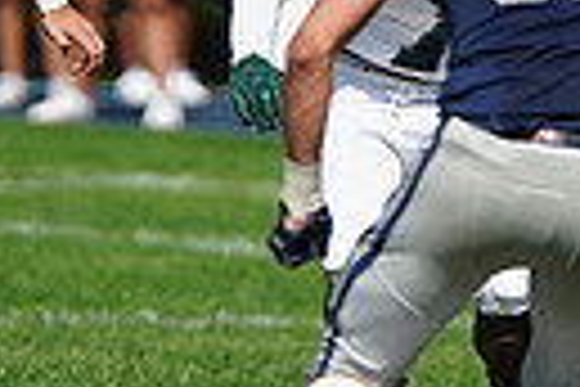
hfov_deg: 1.8
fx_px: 18881
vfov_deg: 1.2
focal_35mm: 1172
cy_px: 110
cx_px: 387
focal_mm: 261
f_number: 2.8
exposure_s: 1/8000
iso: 400
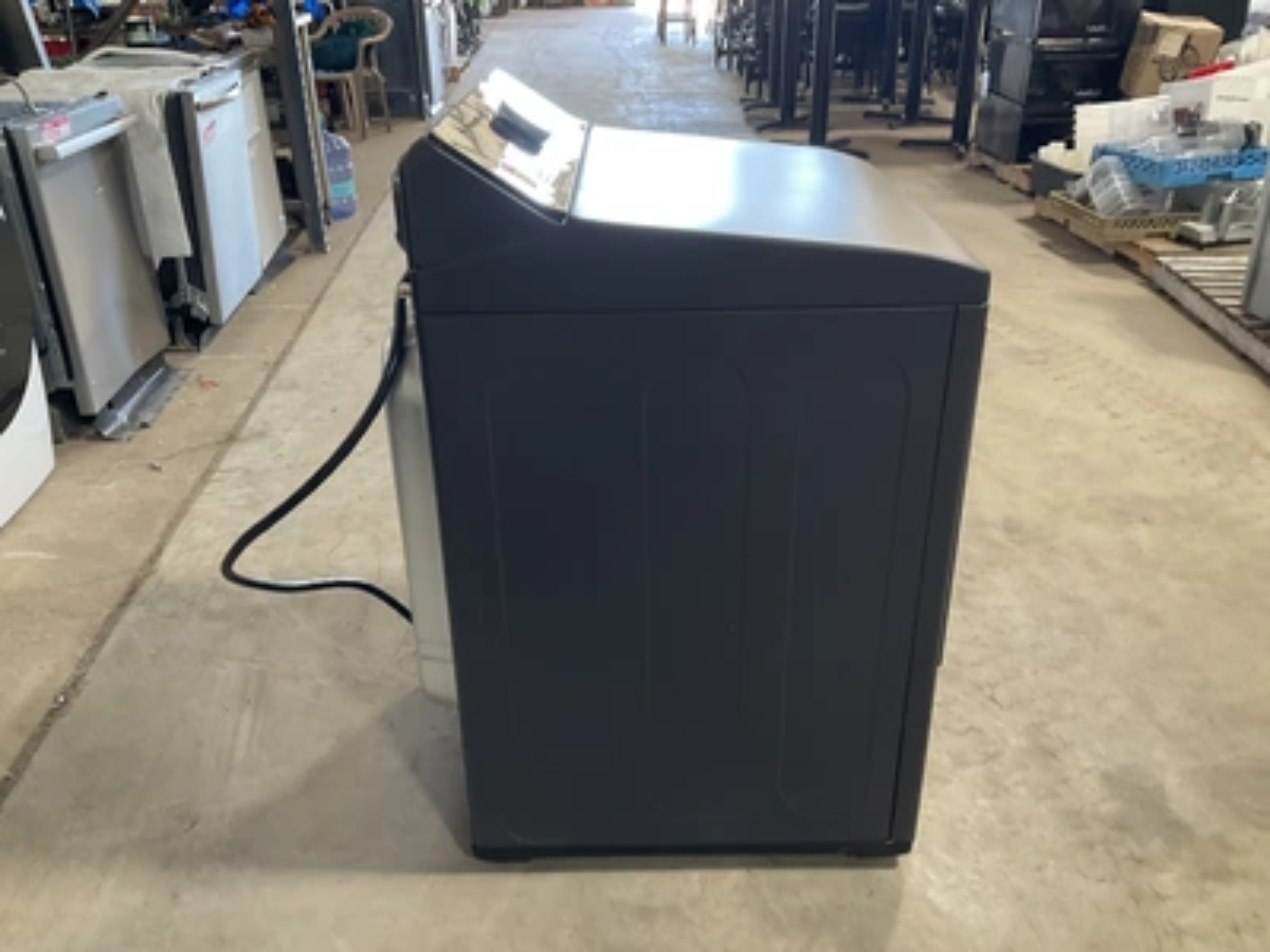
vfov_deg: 48.2
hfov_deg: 61.7
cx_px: 635
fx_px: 1064
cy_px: 476
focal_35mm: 29
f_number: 1.8
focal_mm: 3
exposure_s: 1/60
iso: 125
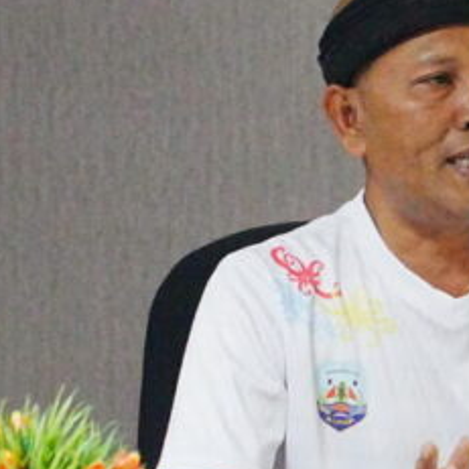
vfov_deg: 5.1
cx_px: 365
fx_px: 5273
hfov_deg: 5.1
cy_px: 266
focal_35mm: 344
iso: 32000
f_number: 6.3
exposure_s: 1/100
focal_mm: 122
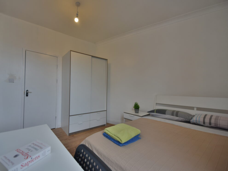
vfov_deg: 85.6
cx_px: 94
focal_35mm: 14
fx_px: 92
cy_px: 89
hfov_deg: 101.0
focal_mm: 8
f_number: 4.5
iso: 400
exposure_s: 1/125
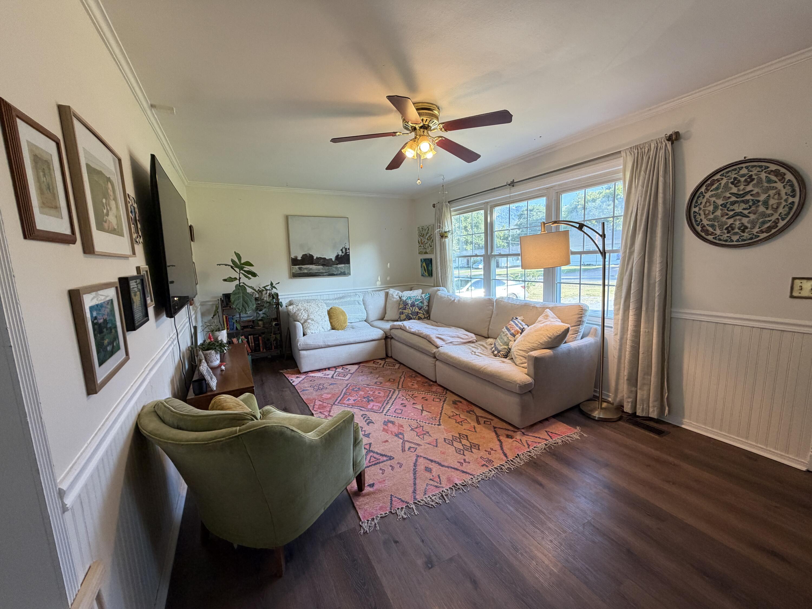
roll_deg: +2.5
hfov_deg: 102.1
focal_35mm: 14
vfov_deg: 85.7
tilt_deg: -7.7
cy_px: 304
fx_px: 328
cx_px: 406
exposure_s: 1/60
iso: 160
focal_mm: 2.22
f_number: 2.2
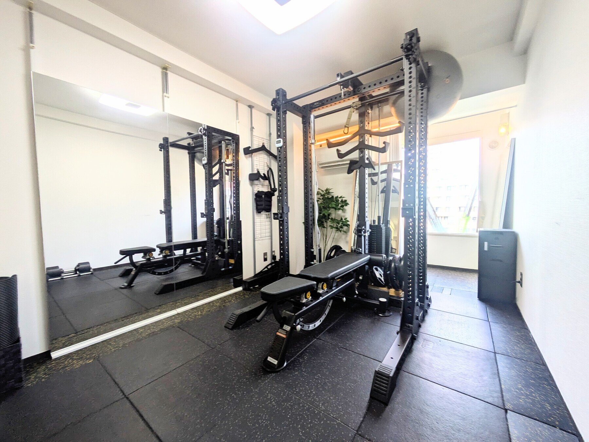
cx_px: 294
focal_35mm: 14
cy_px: 221
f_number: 2.2
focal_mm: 1.83
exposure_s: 1/107
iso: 56
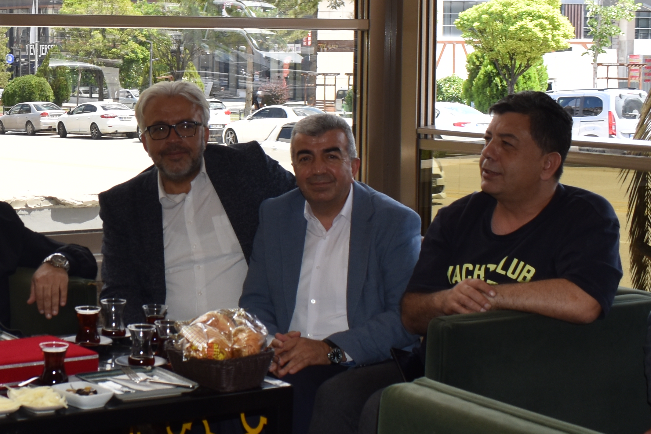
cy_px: 145
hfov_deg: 25.4
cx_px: 8
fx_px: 1374
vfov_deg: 17.9
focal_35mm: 76
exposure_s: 1/200
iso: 125
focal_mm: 18
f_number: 5
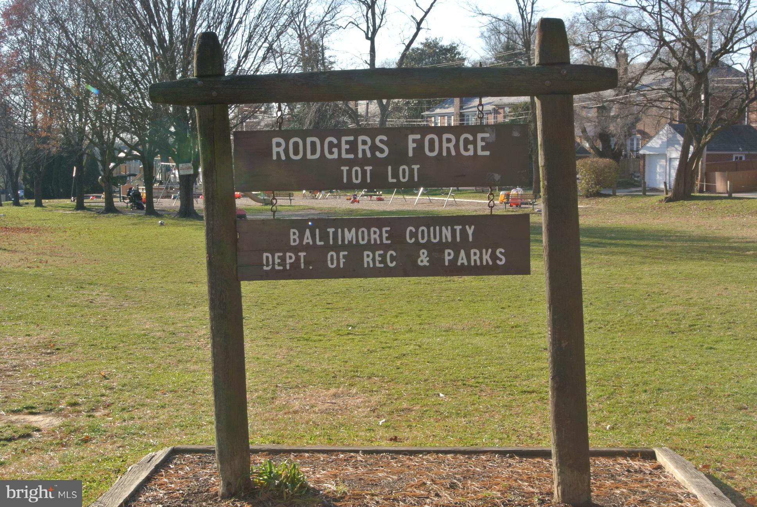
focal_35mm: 54
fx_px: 1137
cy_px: 254
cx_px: 378
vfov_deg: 25.1
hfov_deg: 36.8
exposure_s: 1/60
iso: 100
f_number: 10
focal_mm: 20.3
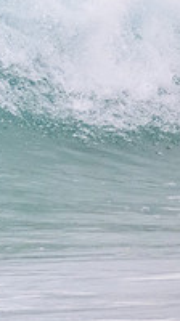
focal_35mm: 2573
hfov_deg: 0.5
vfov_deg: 0.8
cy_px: 59
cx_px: -271
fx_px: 21906
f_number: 11
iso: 5600
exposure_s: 1/1250
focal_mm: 800
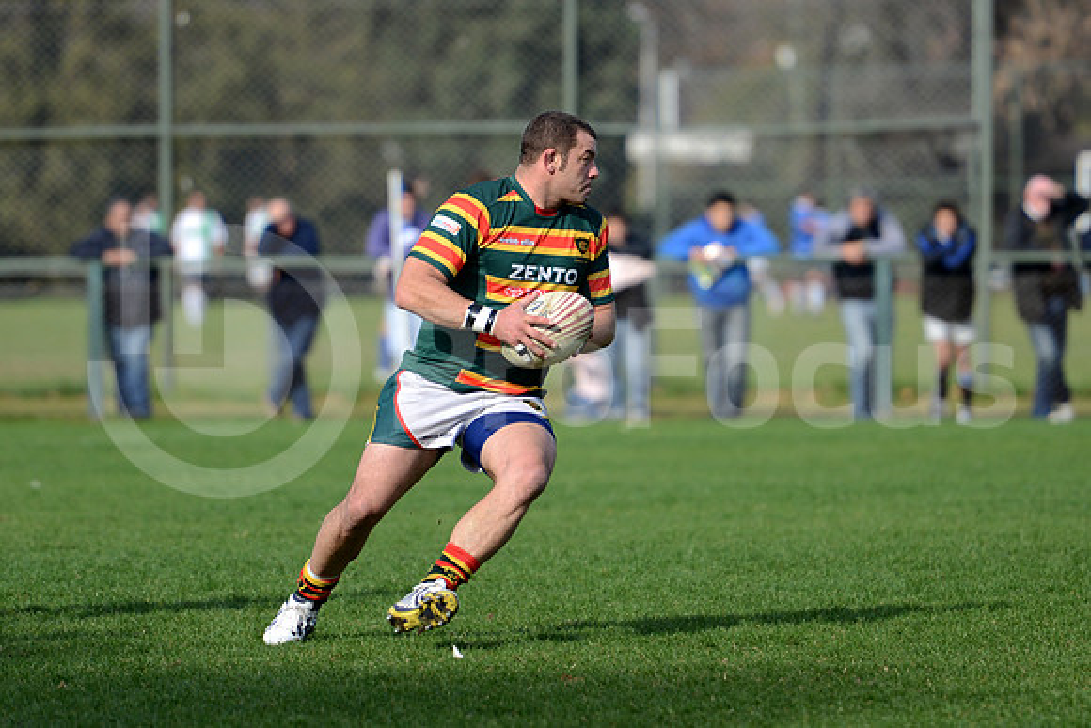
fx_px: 5911
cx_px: 546
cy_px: 364
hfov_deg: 10.5
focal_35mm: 195
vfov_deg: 7.0
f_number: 2.8
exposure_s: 1/1600
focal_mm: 195
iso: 250
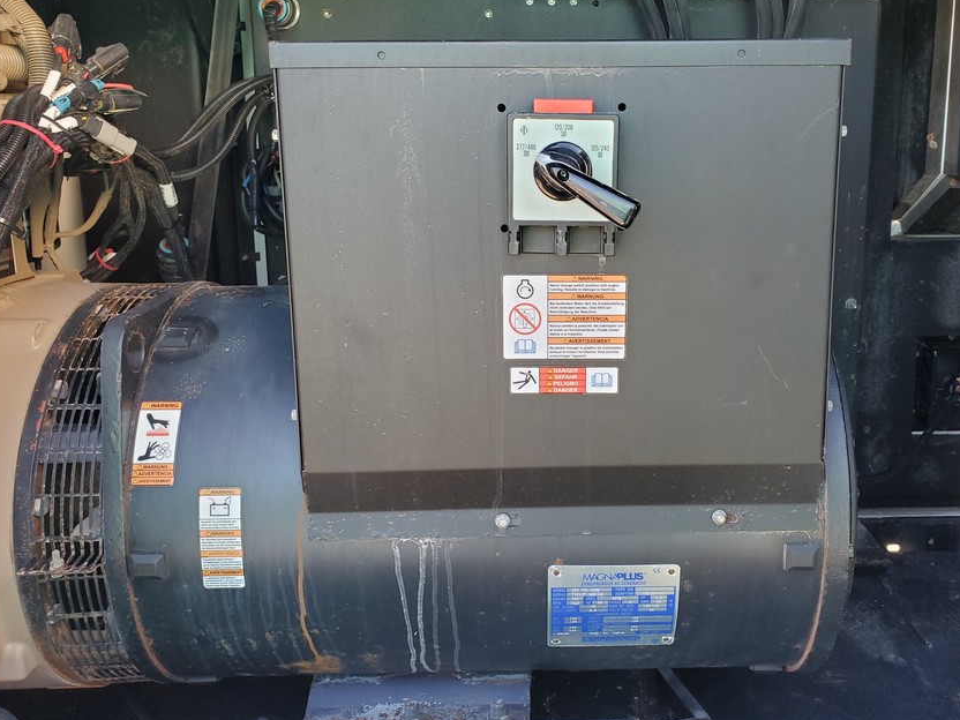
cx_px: 579
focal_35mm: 32
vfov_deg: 43.9
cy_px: 280
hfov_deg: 56.4
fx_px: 887
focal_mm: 4.3
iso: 125
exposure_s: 1/100
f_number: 2.4
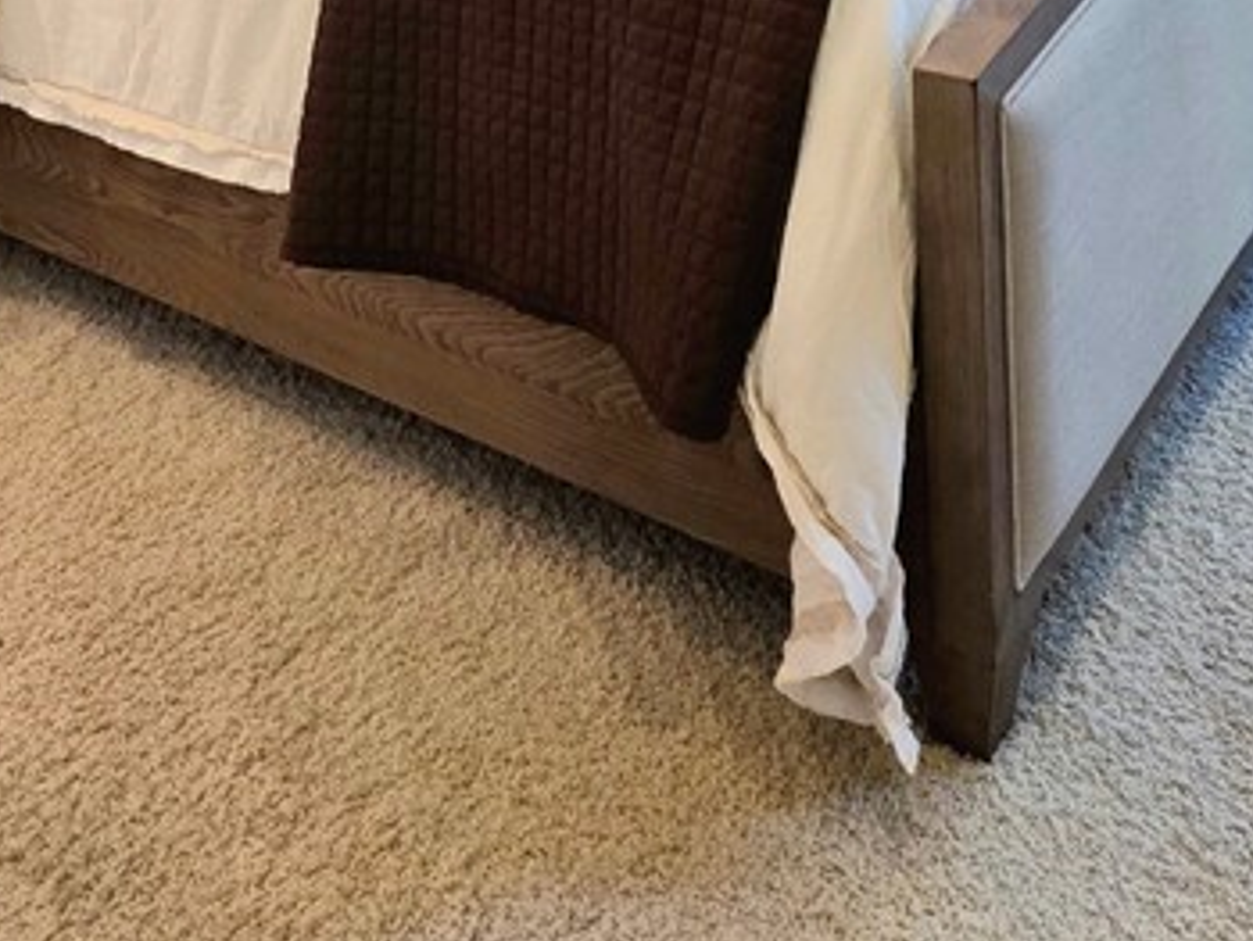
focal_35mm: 38
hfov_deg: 48.7
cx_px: 748
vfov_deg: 28.0
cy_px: -404
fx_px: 1376
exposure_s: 1/120
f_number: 1.9
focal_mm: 2.2
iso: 200
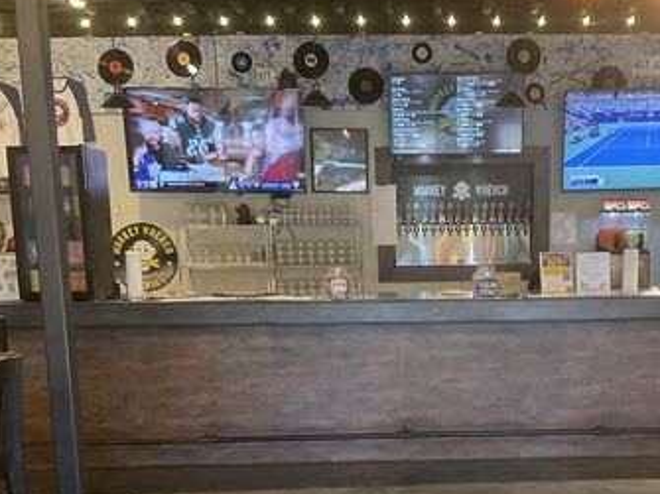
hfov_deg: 36.3
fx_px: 991
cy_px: 411
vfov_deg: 27.3
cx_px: 465
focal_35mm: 52
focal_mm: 3
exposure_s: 1/40
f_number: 1.8
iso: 320
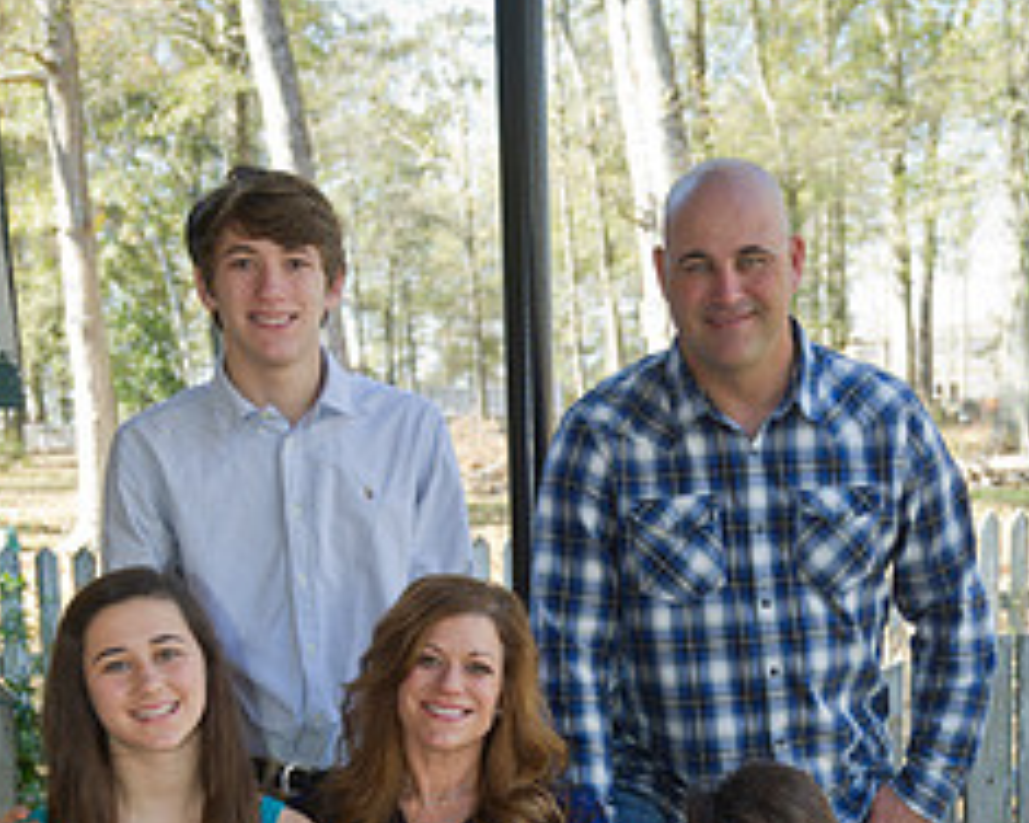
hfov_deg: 22.2
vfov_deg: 17.3
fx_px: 2619
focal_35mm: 86
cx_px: 589
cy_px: 893
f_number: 6.3
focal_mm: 48
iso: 400
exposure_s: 1/125
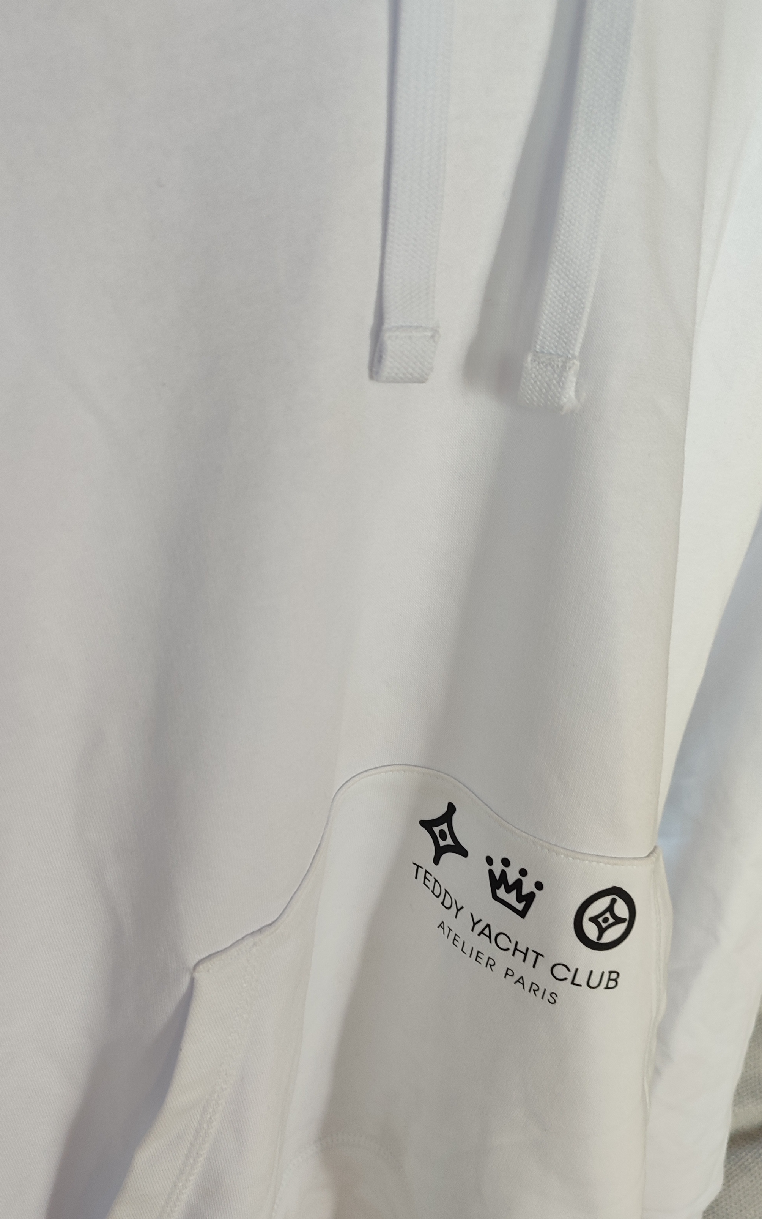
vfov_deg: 57.7
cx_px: 351
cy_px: 723
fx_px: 1096
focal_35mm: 33
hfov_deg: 38.3
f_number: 1.89
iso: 474
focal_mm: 5.95
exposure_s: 1/50
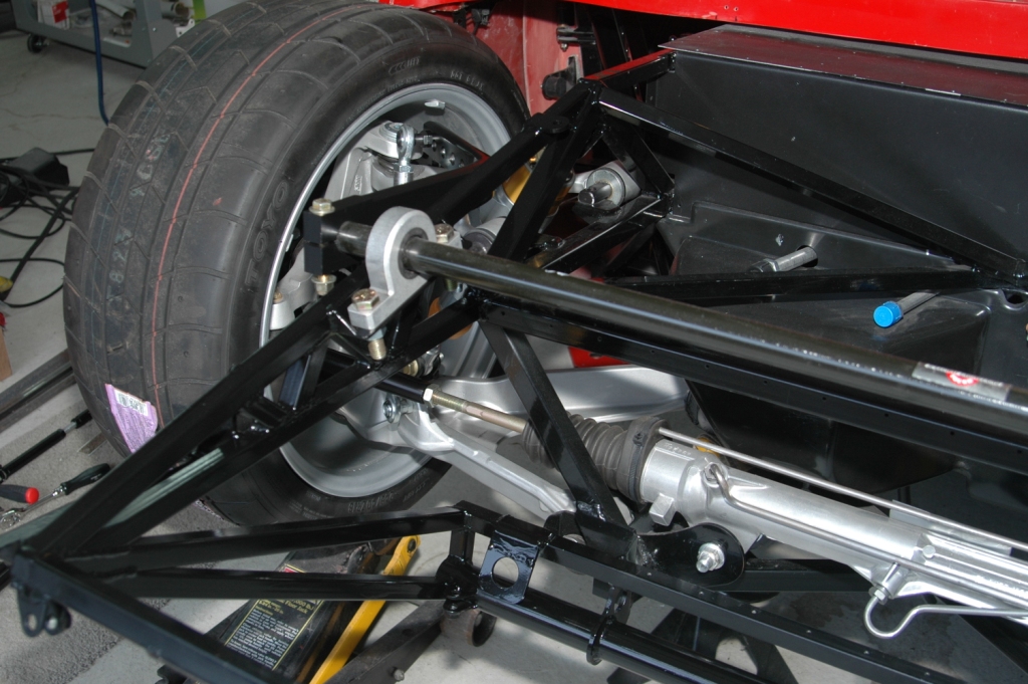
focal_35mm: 42
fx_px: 1198
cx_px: 514
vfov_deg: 31.8
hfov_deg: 46.4
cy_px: 342
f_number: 5.6
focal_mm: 28
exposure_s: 1/60
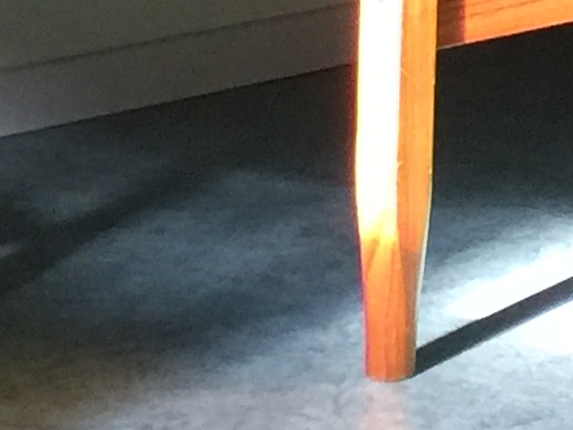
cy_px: -751
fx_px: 3544
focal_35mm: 214
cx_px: 1119
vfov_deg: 6.5
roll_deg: -2.6
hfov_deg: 8.8
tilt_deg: +1.0
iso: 64
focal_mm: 4.15
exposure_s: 1/33
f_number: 2.2
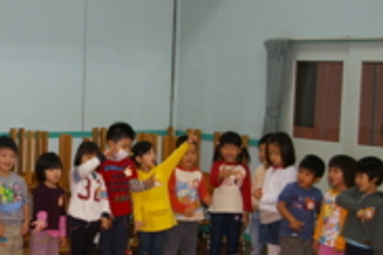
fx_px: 979
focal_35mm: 92
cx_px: 50
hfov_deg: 21.7
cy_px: 175
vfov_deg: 14.8
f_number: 4
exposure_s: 1/45
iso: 200
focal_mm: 28
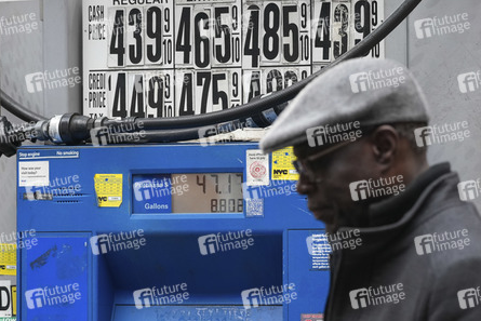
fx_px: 2553
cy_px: 161
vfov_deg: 7.2
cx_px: 240
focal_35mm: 191
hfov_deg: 10.8
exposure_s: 1/400
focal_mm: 189
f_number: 7.1
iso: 4000
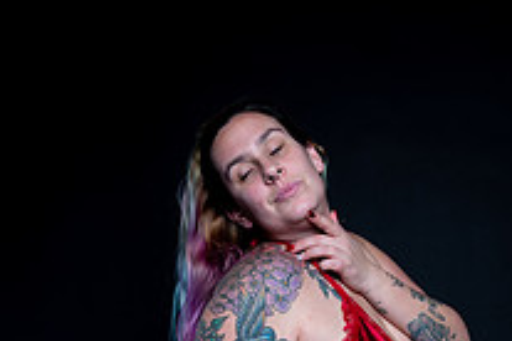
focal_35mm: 76
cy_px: 521
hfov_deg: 26.5
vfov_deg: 16.3
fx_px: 1081
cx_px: 326
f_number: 10
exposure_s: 1/160
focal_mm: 35
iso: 100
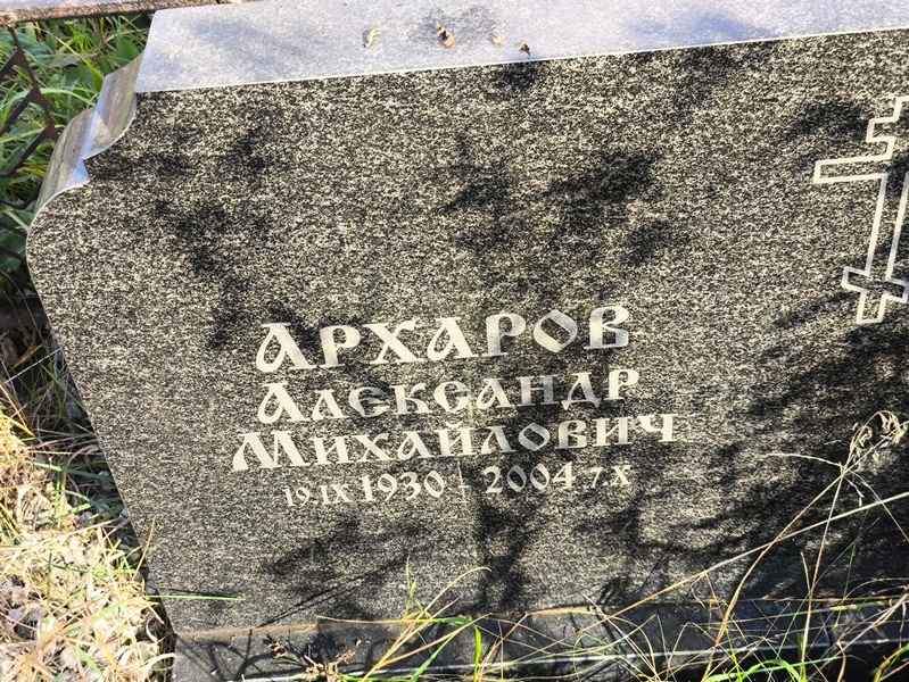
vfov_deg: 29.1
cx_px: 454
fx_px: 1314
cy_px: 341
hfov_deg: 38.2
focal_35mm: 50
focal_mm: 4.71
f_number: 1.7
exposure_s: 1/216
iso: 50
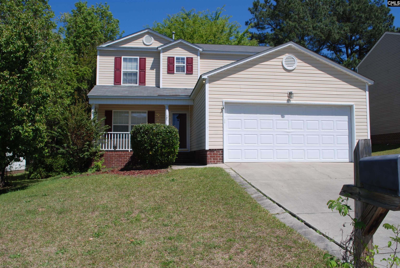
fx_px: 334
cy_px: 134
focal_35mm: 30
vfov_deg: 43.7
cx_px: 200
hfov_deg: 61.9
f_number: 10
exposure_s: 1/200
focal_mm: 20
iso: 100
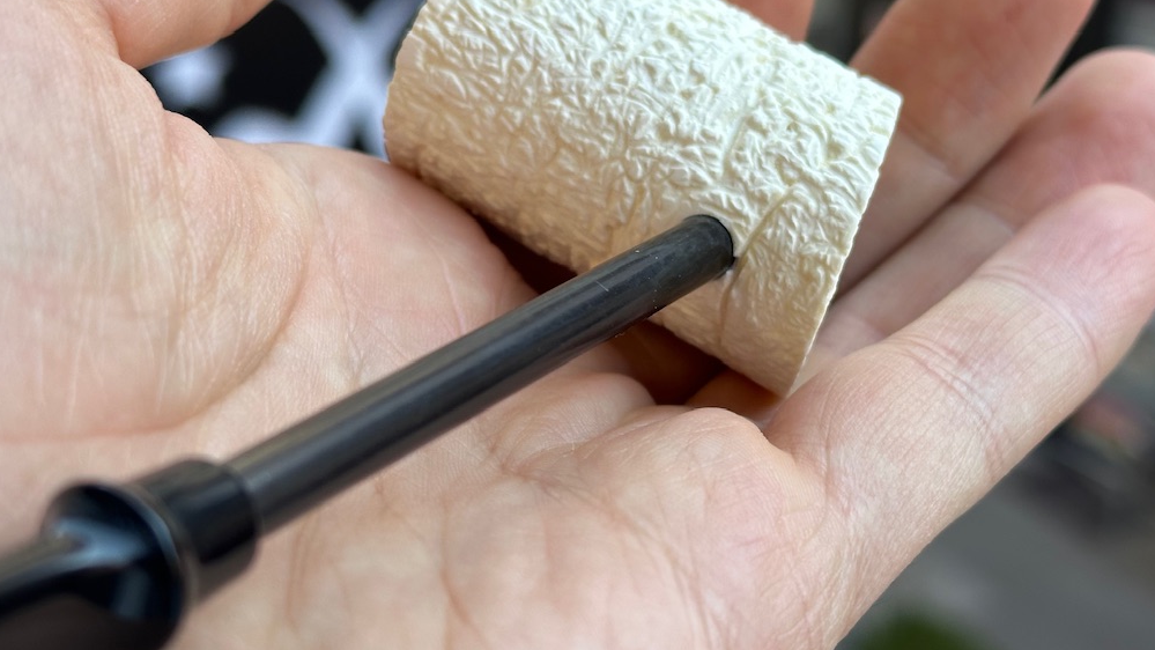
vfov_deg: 18.0
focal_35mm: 67
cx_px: 578
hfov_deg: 31.4
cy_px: 264
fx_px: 2052
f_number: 1.78
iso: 64
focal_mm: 6.86
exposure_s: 1/393
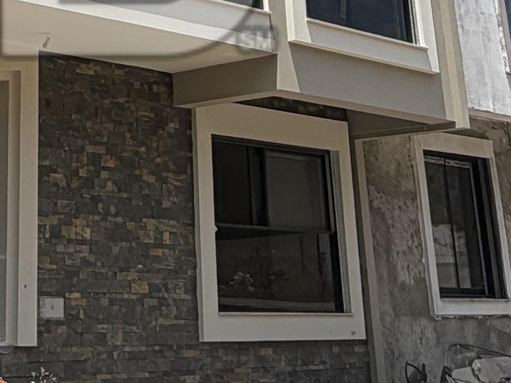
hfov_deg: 23.3
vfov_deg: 16.4
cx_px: 63
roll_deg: +0.1
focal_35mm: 82
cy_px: -196
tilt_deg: +22.8
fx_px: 1210
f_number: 2.2
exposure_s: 1/1189
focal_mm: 2.22
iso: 20
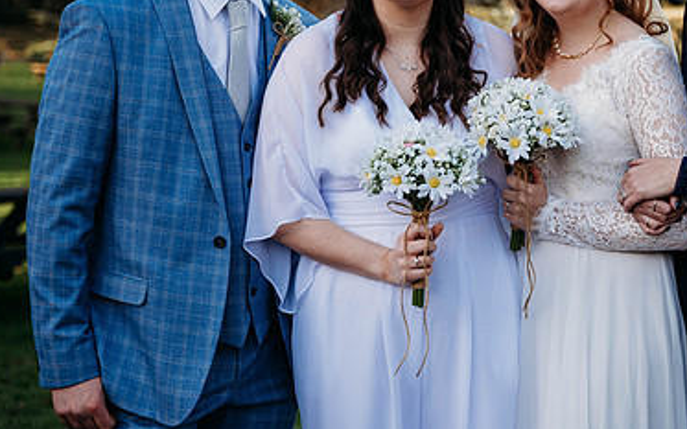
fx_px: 2078
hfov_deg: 18.7
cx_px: 510
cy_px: 116
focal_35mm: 111
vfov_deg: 11.8
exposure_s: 1/500
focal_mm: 70
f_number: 2.8
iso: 100
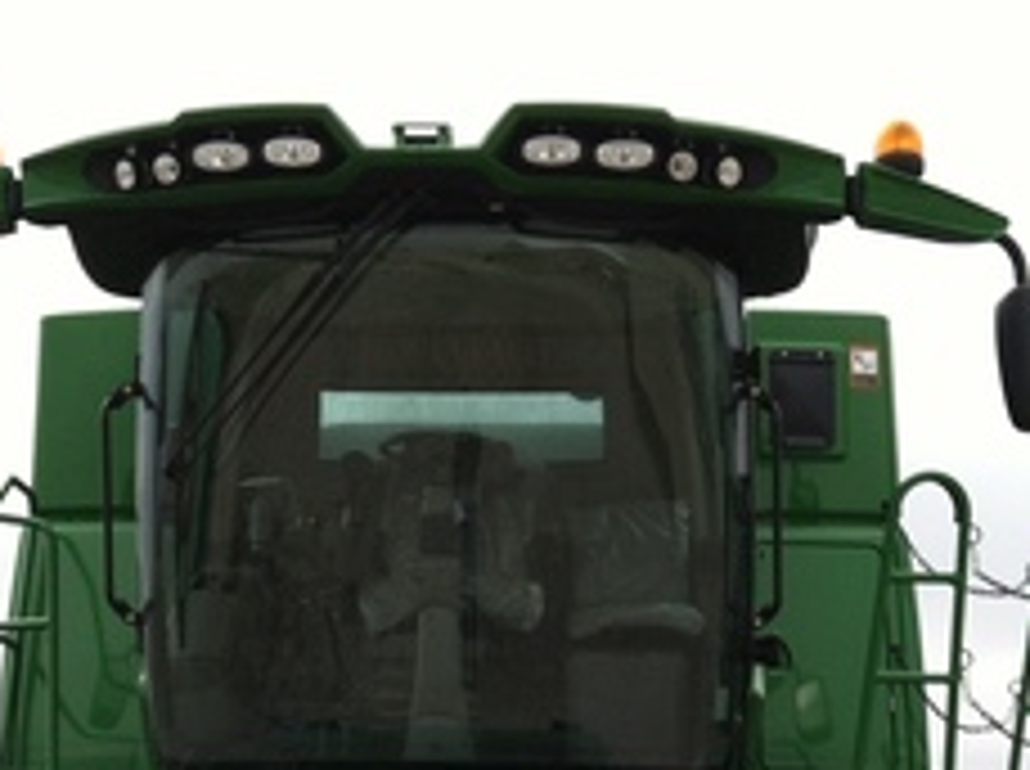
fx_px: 2466
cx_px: 445
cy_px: 765
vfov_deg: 17.3
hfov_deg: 23.6
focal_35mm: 83
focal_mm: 3.85
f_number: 2.8
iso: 80
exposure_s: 1/536
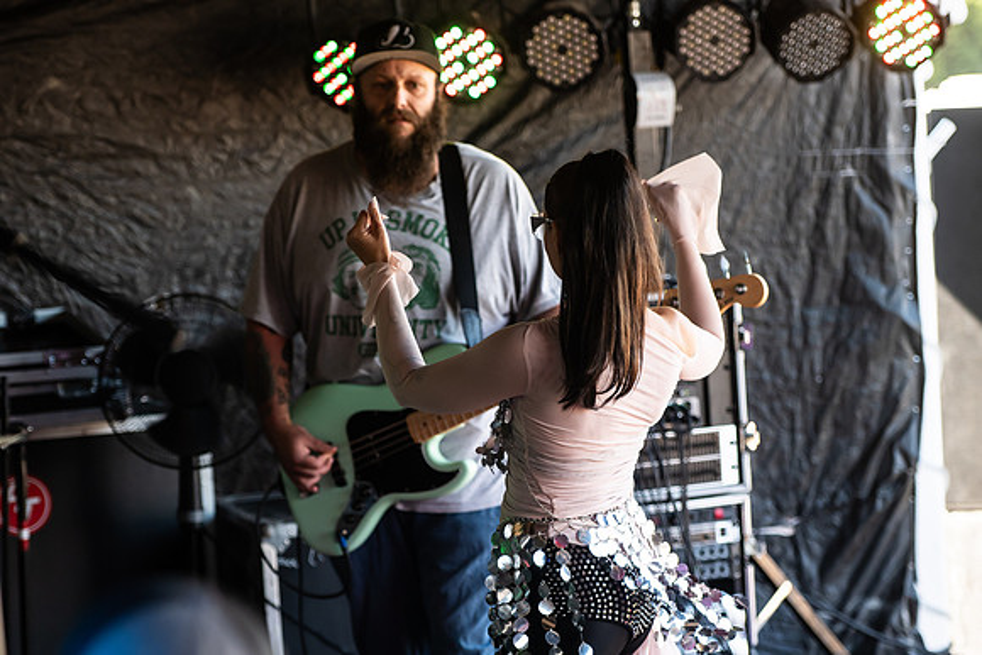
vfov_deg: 10.7
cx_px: 490
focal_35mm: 128
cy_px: 419
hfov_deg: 16.0
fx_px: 3490
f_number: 2.8
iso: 500
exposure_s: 1/800
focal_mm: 95
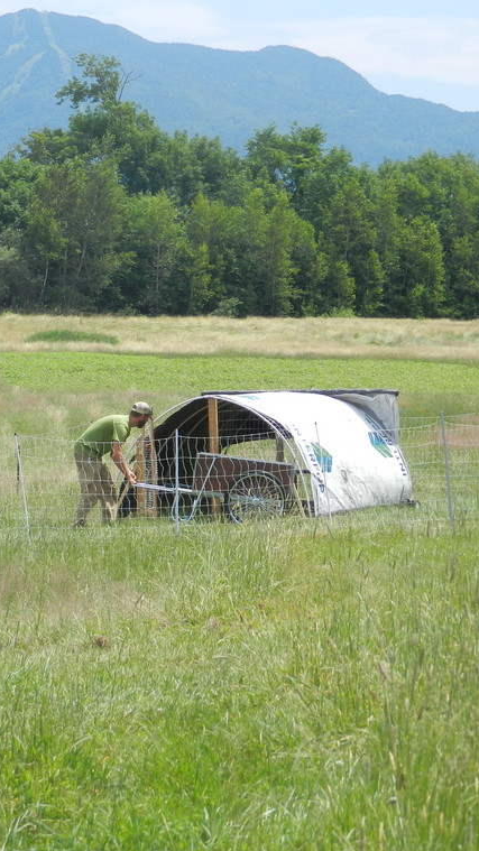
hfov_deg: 8.2
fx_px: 3319
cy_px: 422
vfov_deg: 14.6
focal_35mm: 147
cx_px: 122
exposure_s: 1/800
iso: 160
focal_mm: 17.7
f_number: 4.6
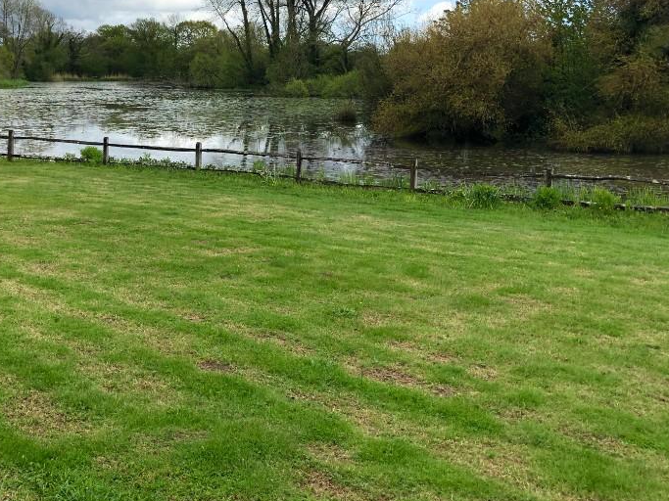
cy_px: 147
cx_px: 222
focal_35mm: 42
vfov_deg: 33.9
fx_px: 812
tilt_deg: -5.2
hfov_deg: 44.1
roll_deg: +0.6
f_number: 1.8
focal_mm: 3.99
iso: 20
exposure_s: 1/1372
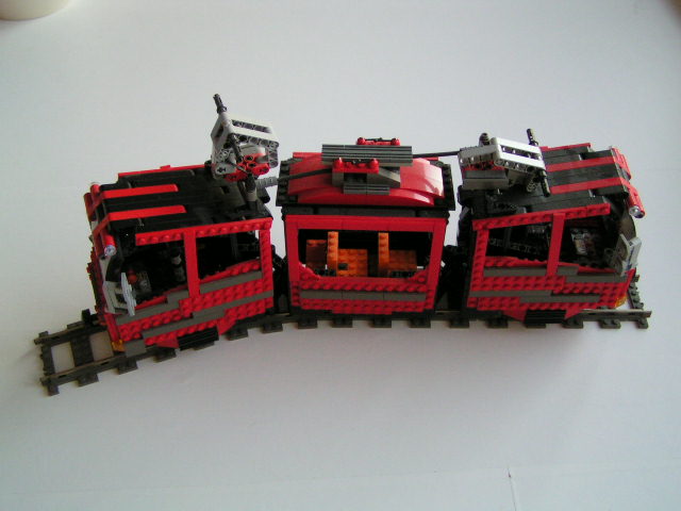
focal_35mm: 38
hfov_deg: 49.0
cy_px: 256
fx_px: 748
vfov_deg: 37.7
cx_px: 340
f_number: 2.8
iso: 200
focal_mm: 5.8
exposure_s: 1/15
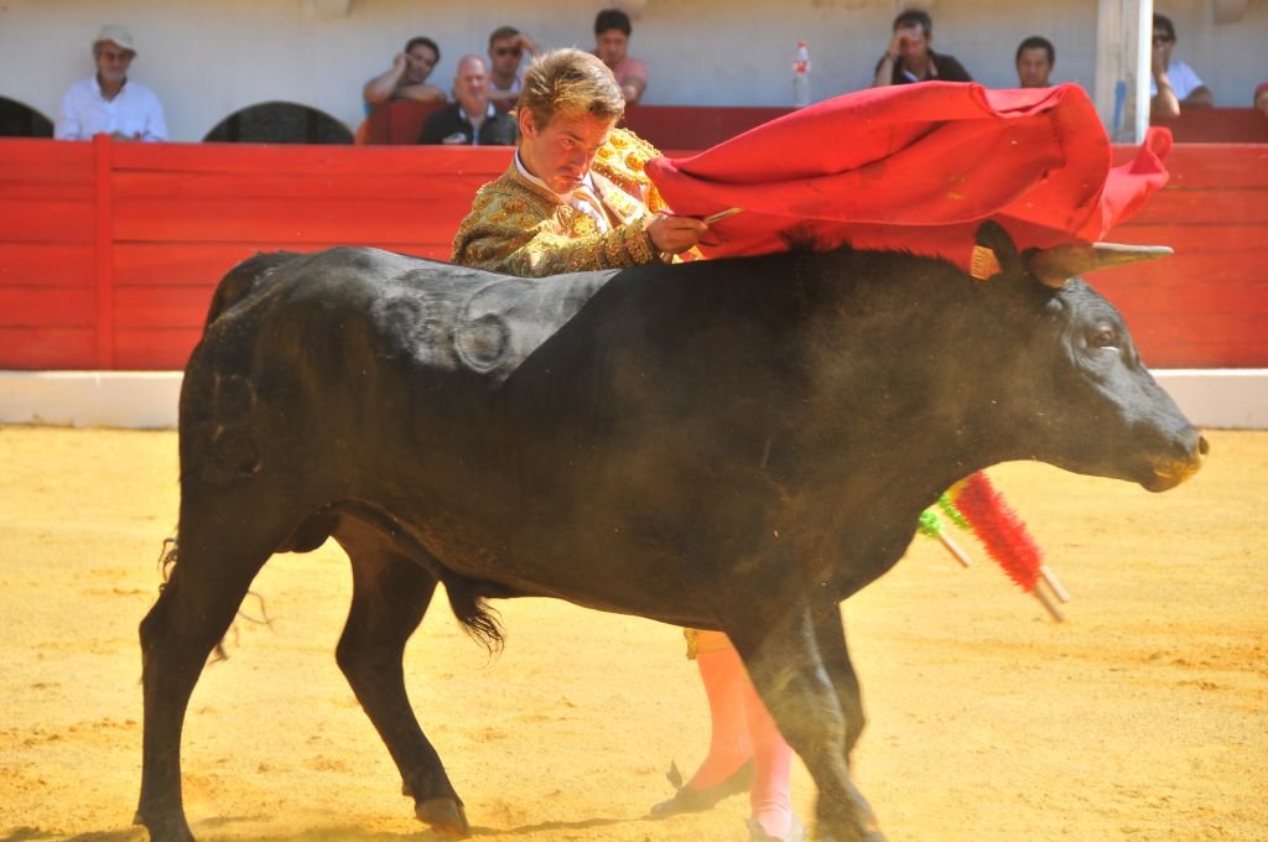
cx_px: 634
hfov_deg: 13.1
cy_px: 421
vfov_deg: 8.7
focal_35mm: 158
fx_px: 5540
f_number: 5.6
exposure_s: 1/350
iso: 200
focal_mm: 105
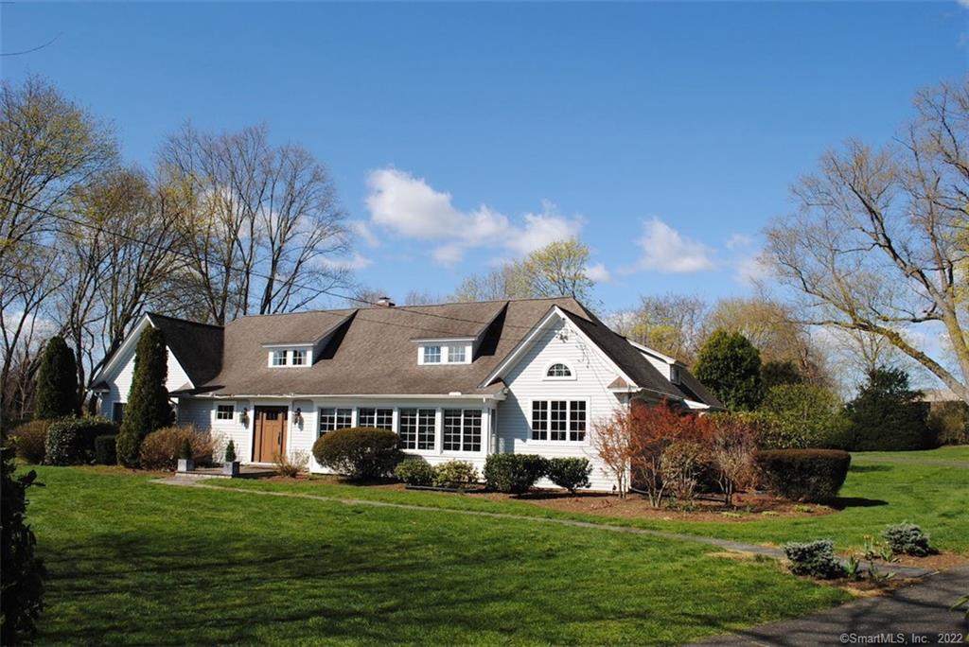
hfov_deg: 67.4
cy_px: 324
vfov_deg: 48.0
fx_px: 727
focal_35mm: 27
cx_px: 484
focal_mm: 18
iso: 100
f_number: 8
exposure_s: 1/250
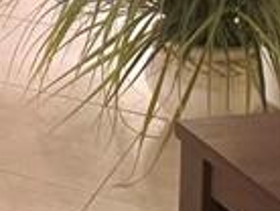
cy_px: -361
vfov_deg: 7.6
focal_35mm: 178
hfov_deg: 9.6
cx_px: -422
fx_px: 1442
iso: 160
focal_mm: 6.76
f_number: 1.78
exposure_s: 1/121
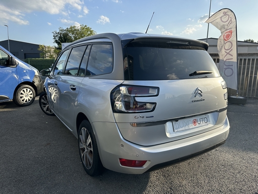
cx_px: 129
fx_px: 179
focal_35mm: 24
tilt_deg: -10.4
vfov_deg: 56.9
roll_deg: -1.4
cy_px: 97
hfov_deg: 71.6
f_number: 1.78
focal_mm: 6.86
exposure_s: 1/1880
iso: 80
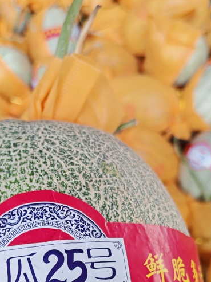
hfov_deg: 27.9
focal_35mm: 52
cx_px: 73
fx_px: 423
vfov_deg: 35.1
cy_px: 244
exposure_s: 1/100
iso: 100
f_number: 1.95
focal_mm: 5.52
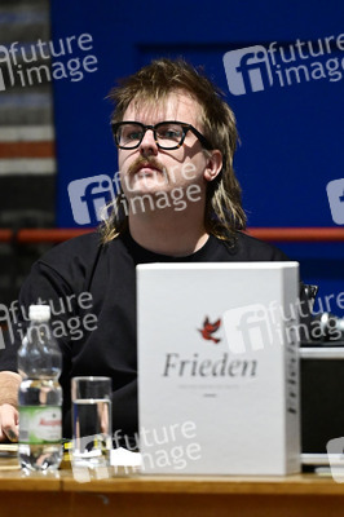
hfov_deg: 6.9
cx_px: 172
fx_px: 2871
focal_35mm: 200
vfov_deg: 10.3
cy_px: 258
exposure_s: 1/250
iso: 6400
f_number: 2.8
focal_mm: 200
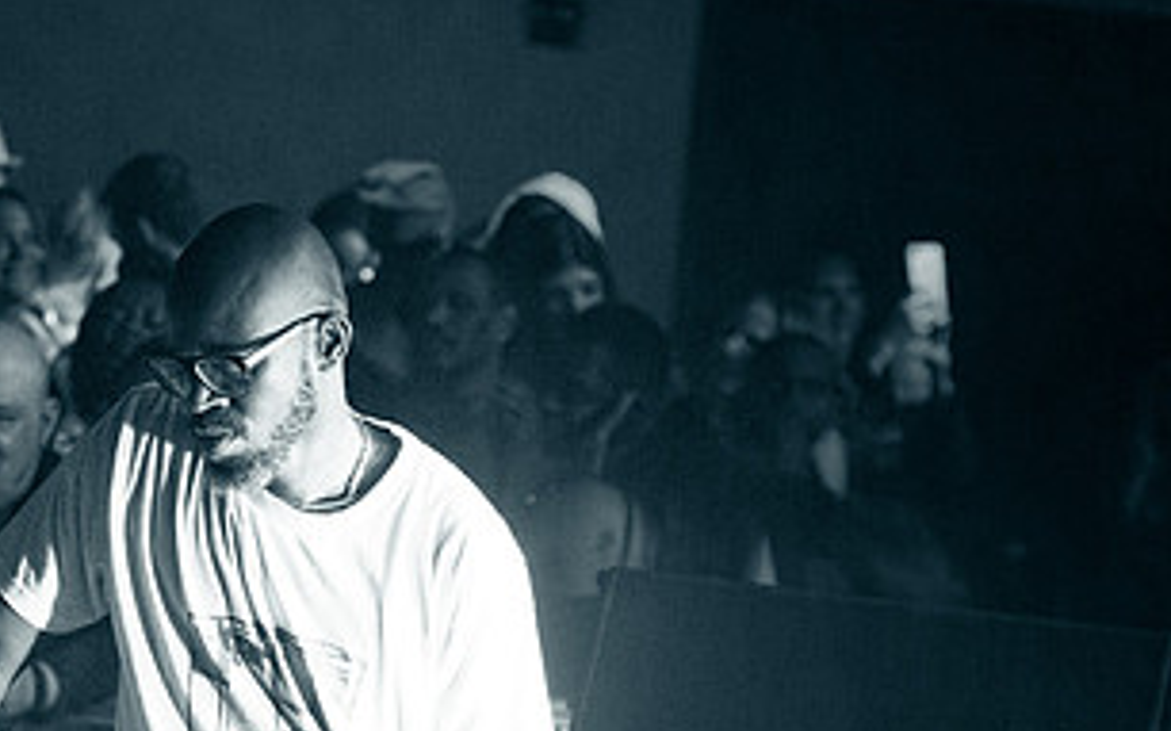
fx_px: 5934
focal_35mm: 186
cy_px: 723
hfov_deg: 11.2
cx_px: 309
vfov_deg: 7.0
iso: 5000
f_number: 2.8
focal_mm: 80
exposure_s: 1/320
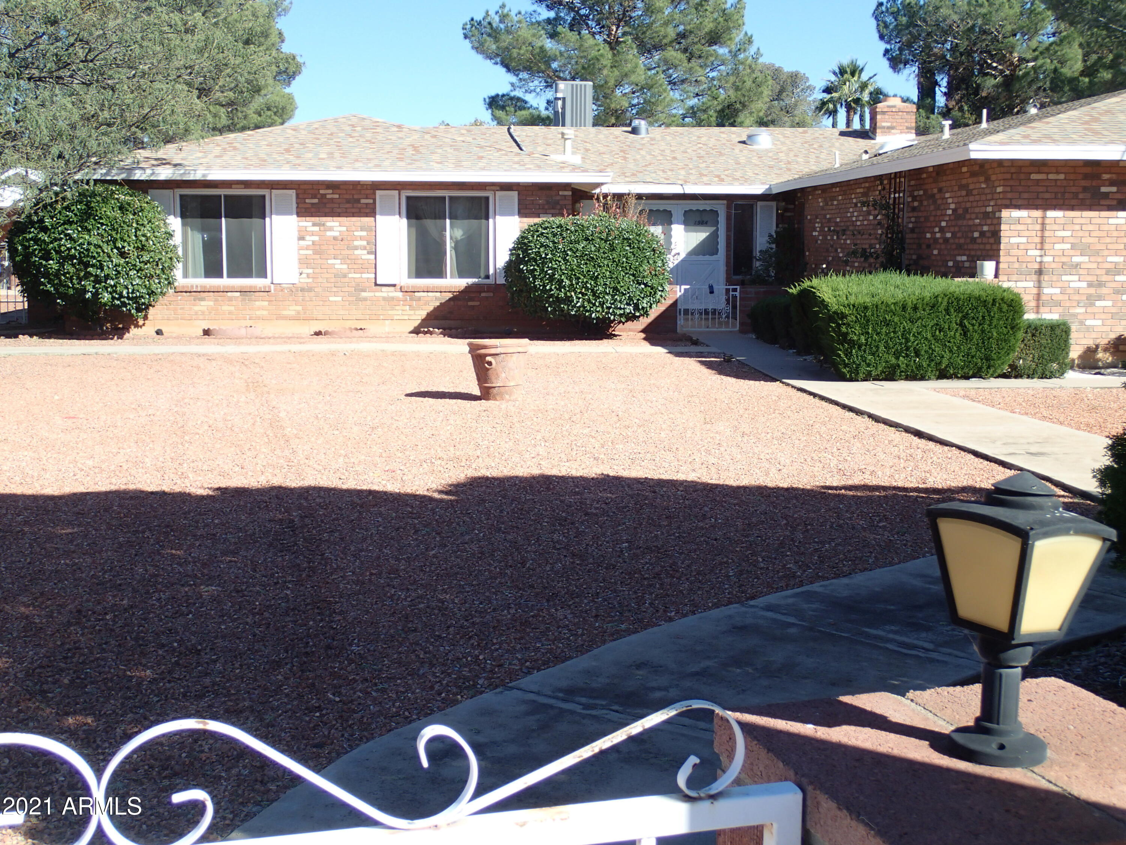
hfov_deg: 43.9
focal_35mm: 43
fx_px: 1399
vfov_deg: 33.6
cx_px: 563
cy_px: 422
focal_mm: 7.86
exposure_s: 1/400
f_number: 4
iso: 100
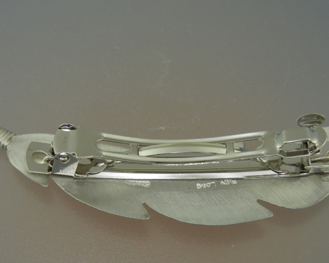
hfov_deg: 21.7
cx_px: 171
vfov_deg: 17.4
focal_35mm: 88
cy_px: 163
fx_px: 857
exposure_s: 1/30
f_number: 4.1
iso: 200
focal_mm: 12.2
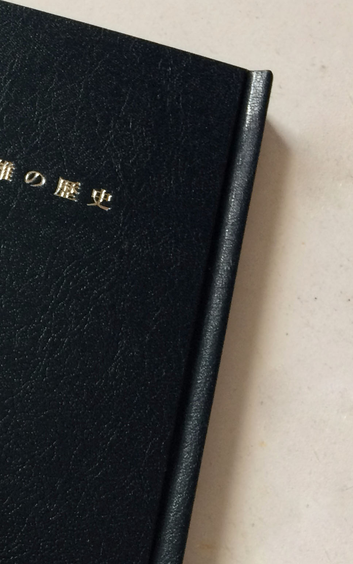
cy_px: 298
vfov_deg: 31.5
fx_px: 1001
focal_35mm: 65
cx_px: -223
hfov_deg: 17.4
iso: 100
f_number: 2.2
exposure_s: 1/30
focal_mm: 4.15
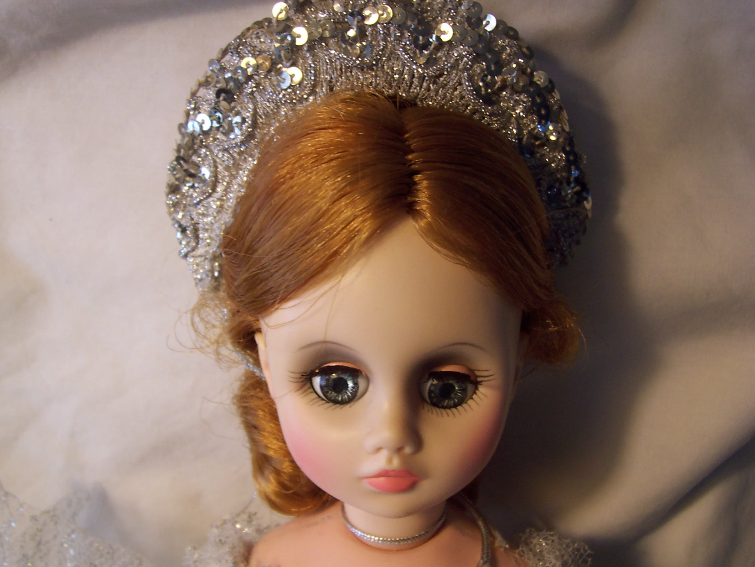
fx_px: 807
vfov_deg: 38.7
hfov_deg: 50.1
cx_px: 378
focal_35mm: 37
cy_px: 284
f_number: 2.8
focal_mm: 5.6
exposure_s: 1/60
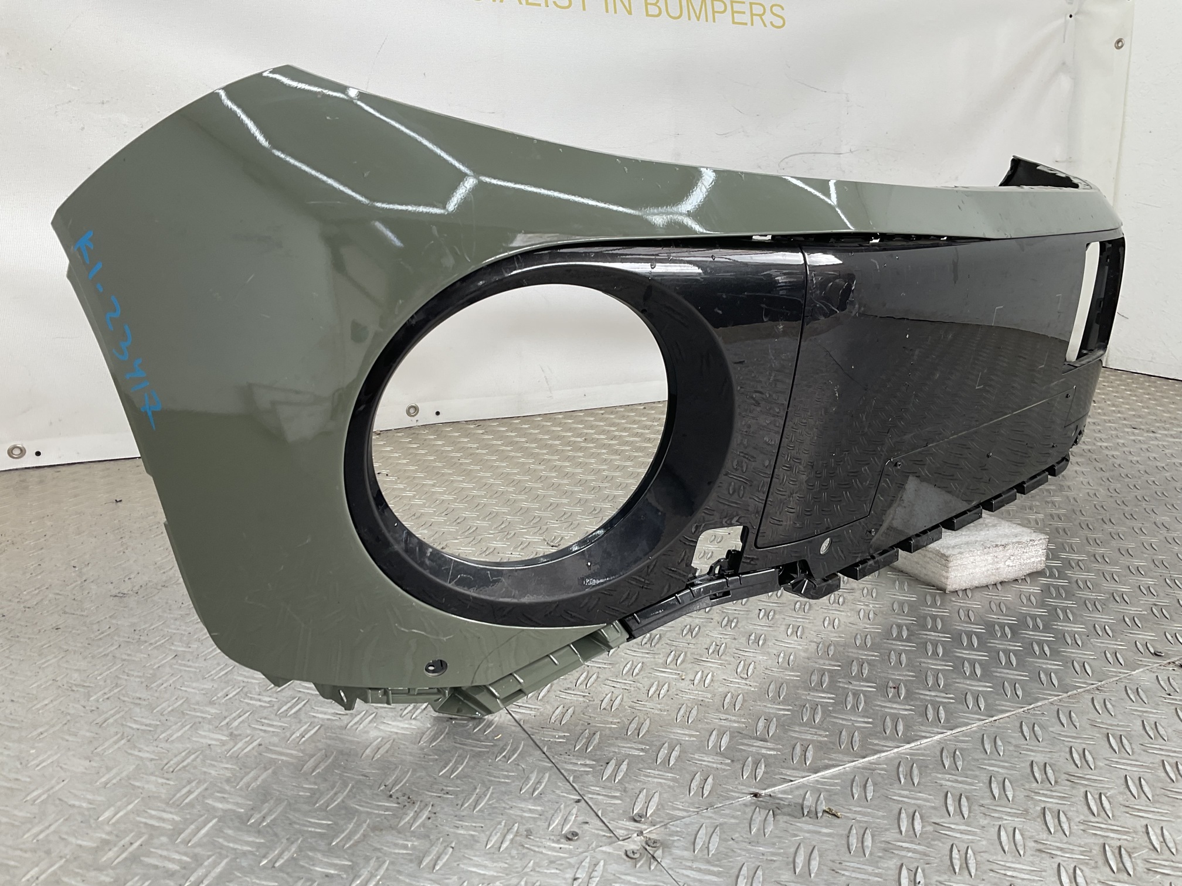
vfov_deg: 48.2
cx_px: 591
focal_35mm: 29
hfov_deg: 61.7
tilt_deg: -14.9
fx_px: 990
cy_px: 443
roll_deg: -1.8
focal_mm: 3
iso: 20
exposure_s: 1/100
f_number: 1.8
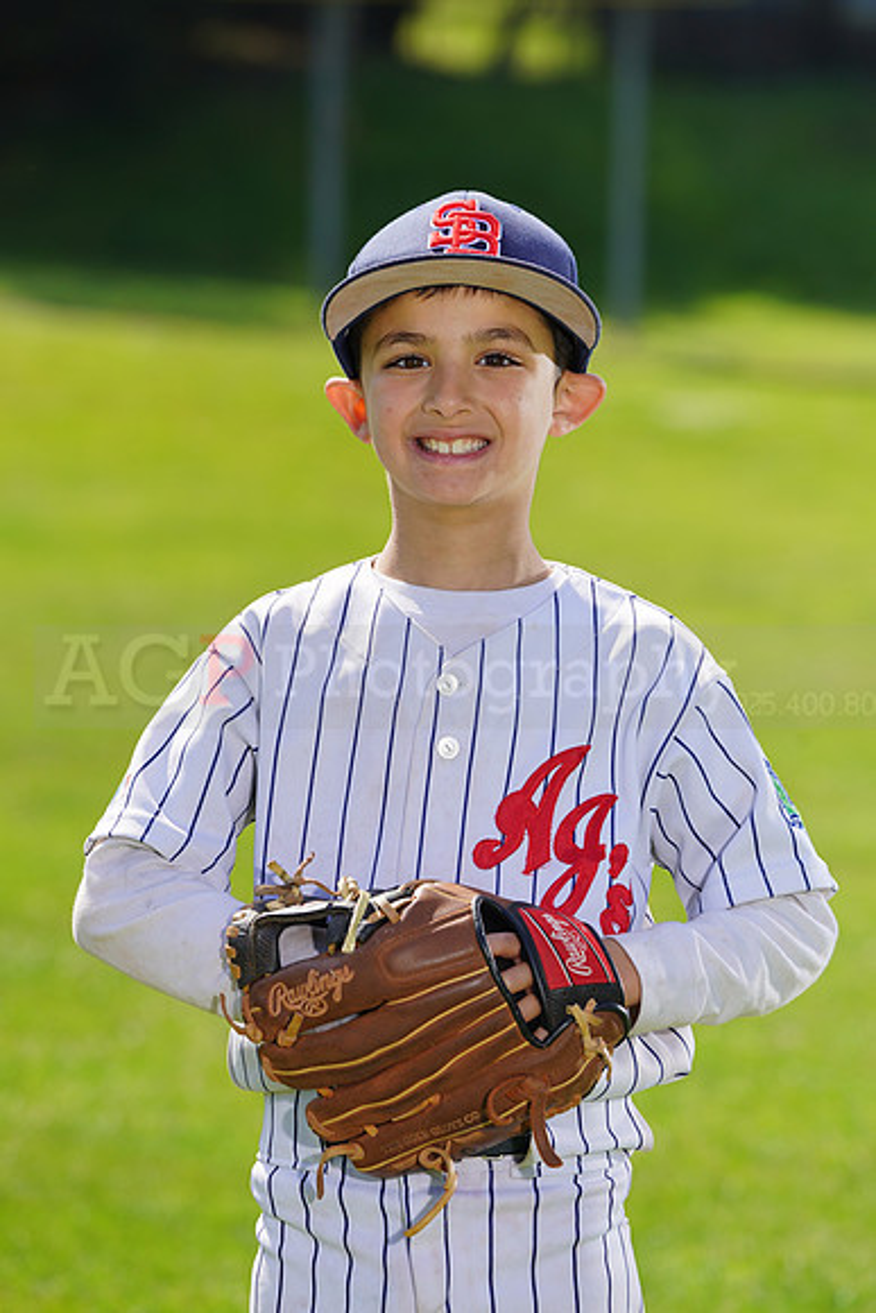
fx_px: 8170
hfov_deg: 6.1
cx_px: 438
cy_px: 656
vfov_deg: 9.2
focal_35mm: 224
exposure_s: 1/250
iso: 100
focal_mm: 224
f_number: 8
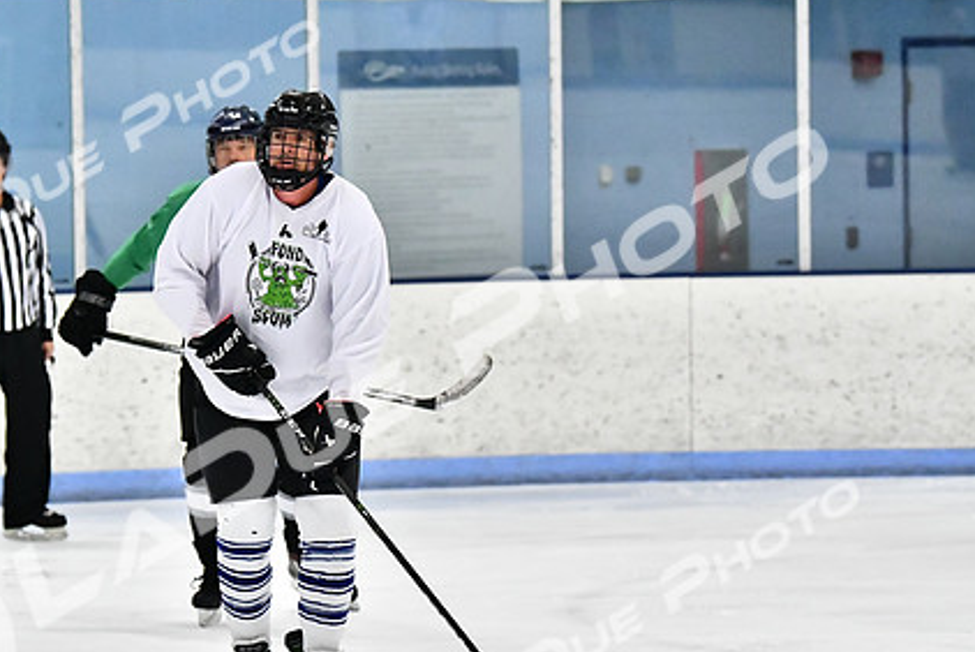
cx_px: 321
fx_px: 6984
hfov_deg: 8.0
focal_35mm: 258
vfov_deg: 5.3
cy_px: 415
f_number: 2.8
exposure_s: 1/1600
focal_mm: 125
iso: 6400
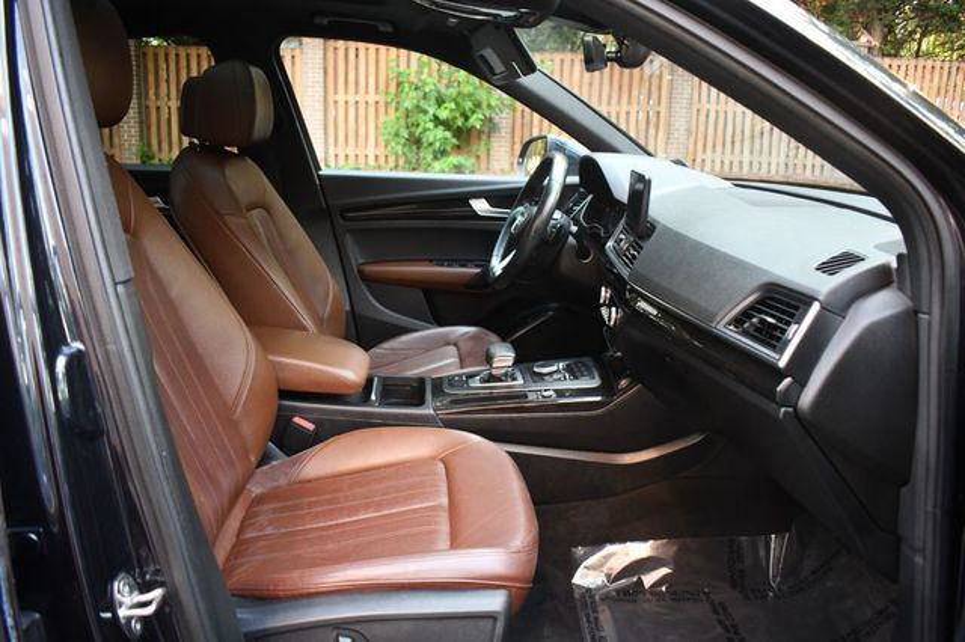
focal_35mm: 27
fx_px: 723
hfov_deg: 67.4
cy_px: 321
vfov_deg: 47.9
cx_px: 482
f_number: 3.5
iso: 1600
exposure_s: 1/125
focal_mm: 18
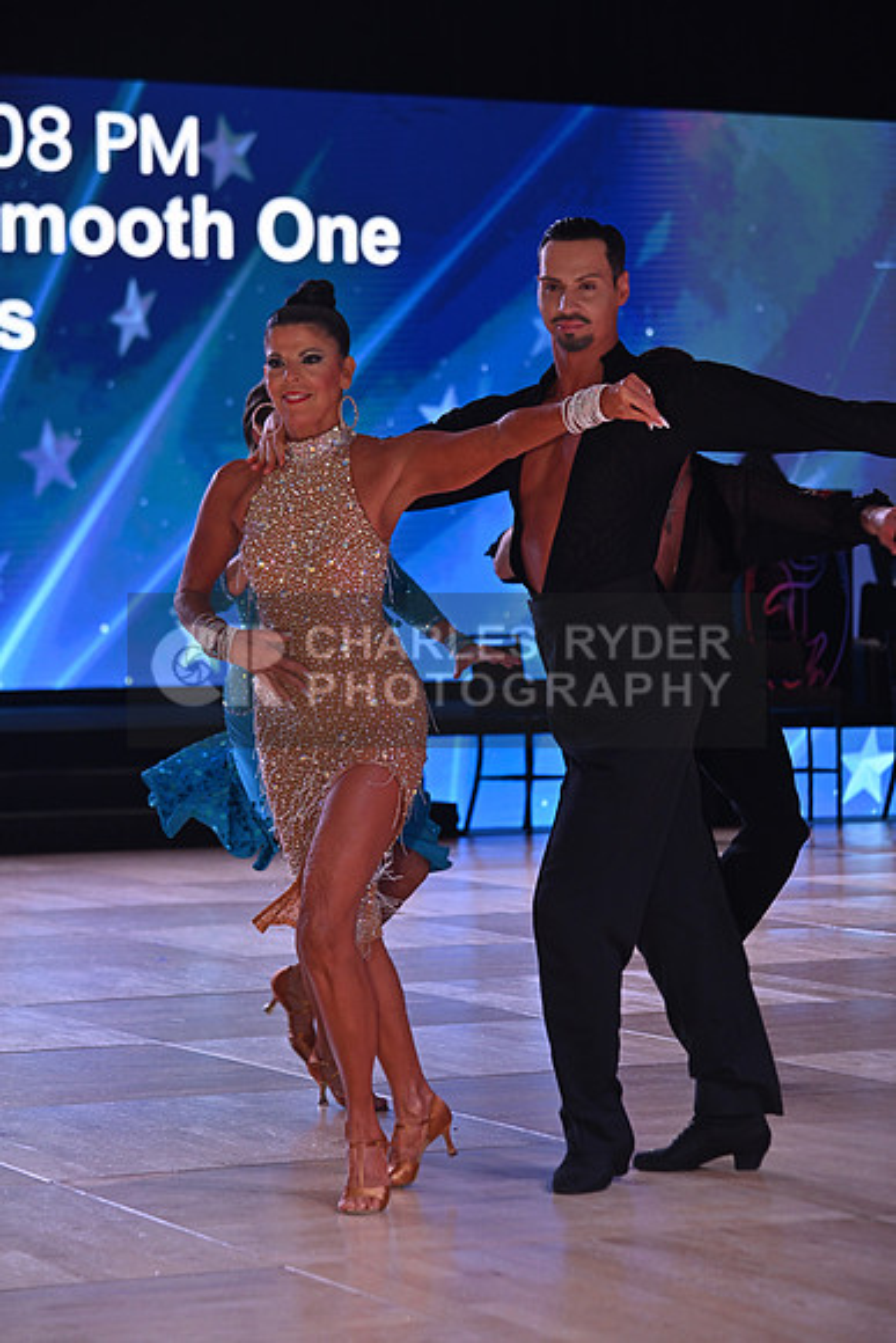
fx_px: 3656
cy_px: 672
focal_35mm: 98
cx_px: 448
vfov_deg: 20.8
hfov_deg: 14.0
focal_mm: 98
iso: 800
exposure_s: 1/320
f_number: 9
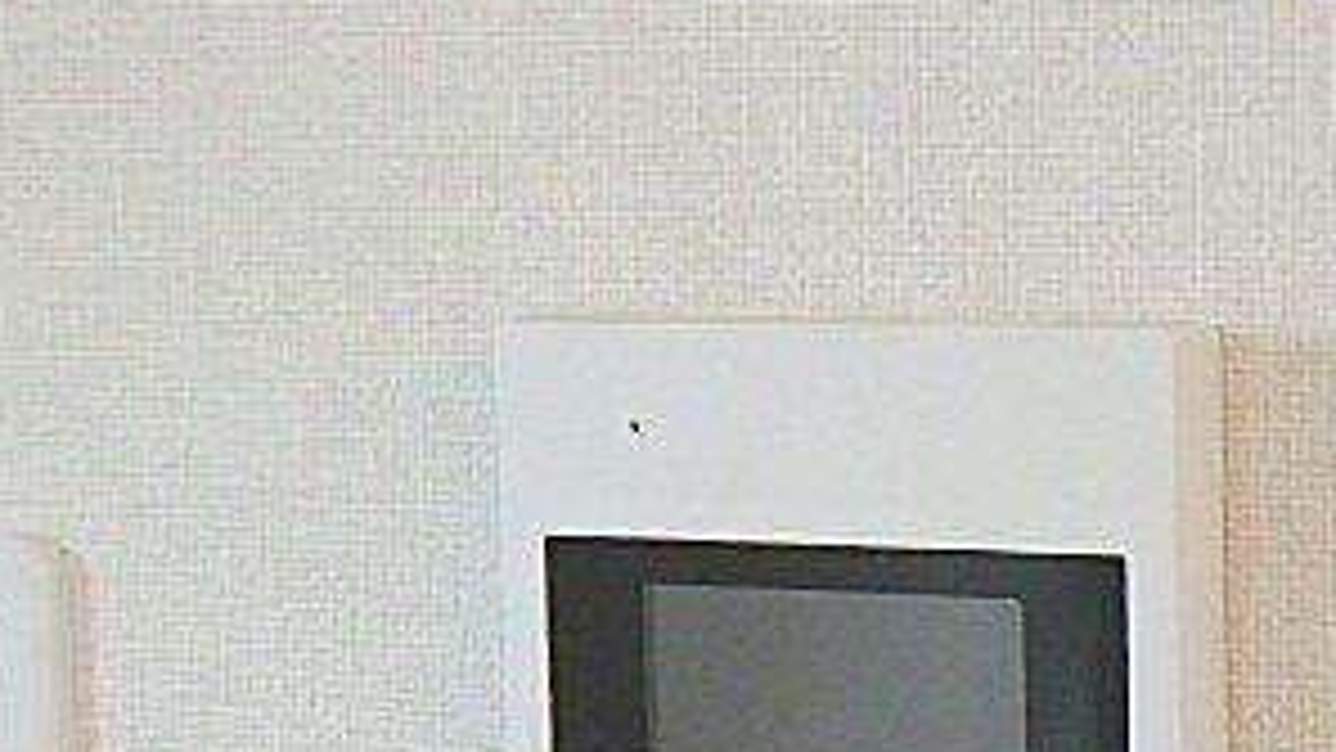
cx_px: 918
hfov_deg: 18.6
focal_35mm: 115
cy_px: 883
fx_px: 4074
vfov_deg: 10.4
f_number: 5.2
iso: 640
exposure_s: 1/40
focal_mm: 8.7
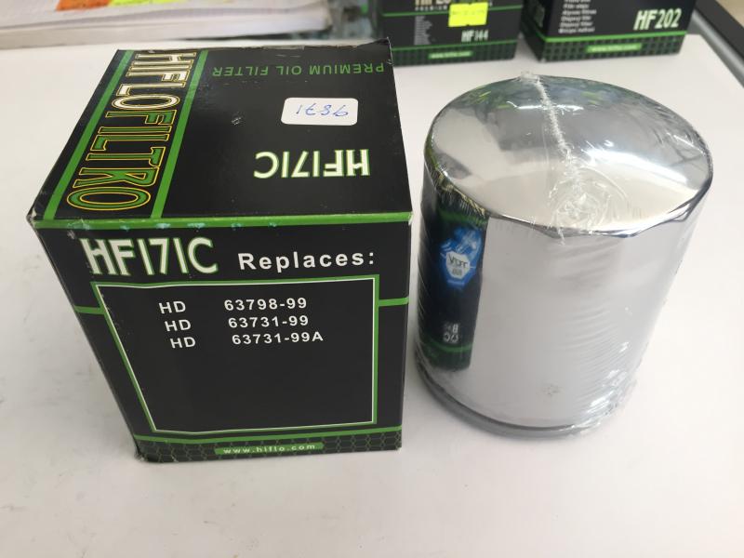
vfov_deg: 48.2
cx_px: 372
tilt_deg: -45.1
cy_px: 279
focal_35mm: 29
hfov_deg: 61.7
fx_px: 623
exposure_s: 1/40
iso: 32
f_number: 2.2
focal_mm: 4.15
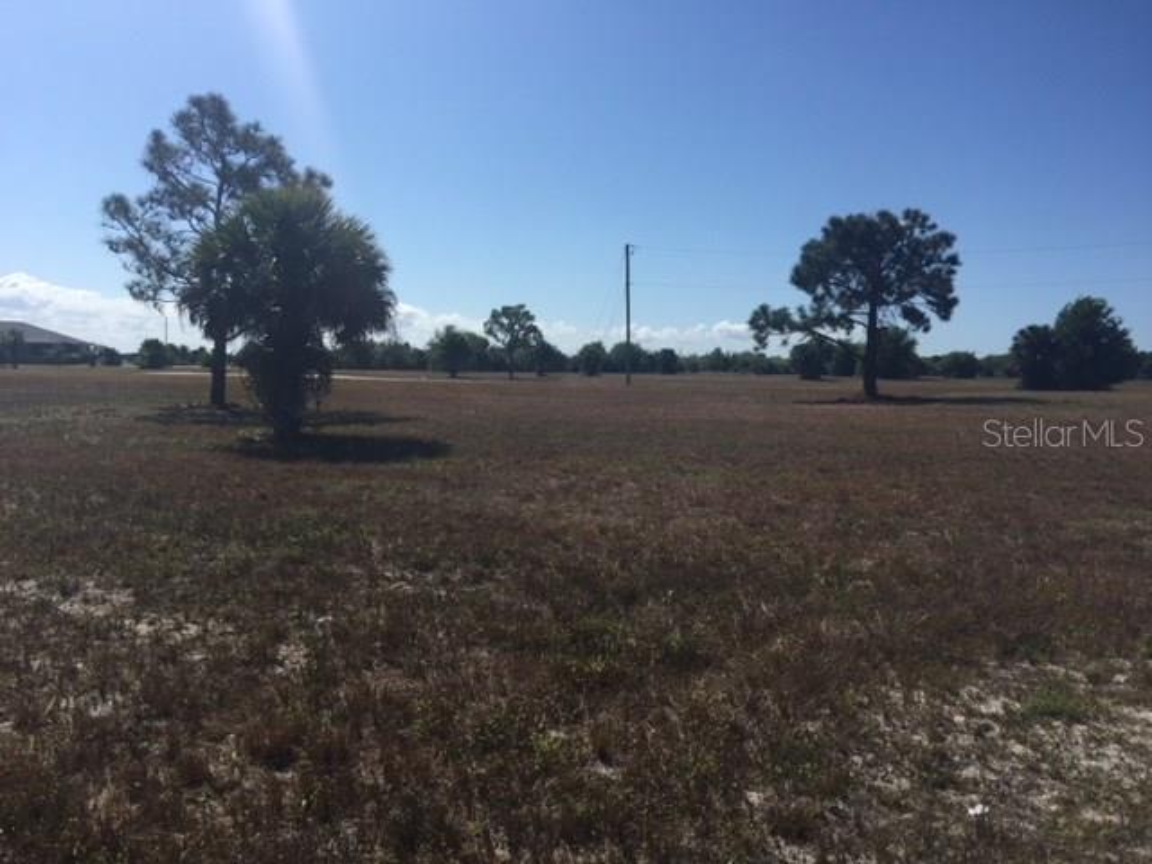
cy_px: 432
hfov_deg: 61.7
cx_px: 576
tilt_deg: -4.8
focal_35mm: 29
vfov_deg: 48.2
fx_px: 965
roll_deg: -1.7
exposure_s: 1/3049
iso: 32
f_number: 2.2
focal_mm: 4.15
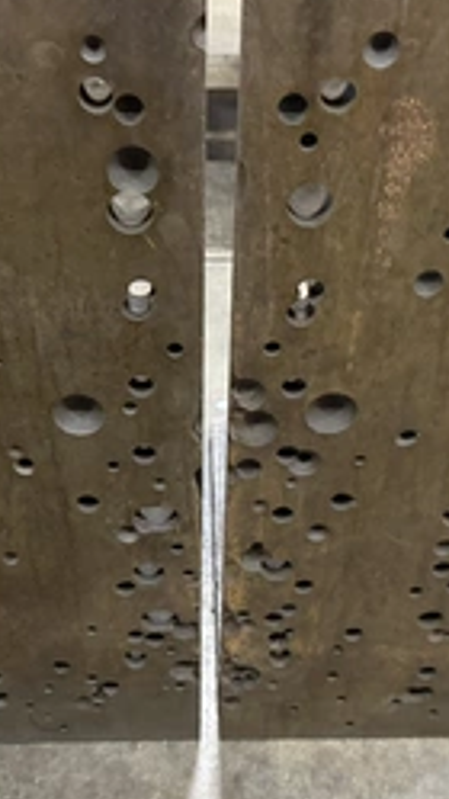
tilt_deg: -38.5
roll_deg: +0.1
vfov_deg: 48.4
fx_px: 889
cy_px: 408
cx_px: 208
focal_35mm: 42
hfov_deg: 28.3
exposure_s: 1/30
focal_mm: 6.76
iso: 800
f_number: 1.78
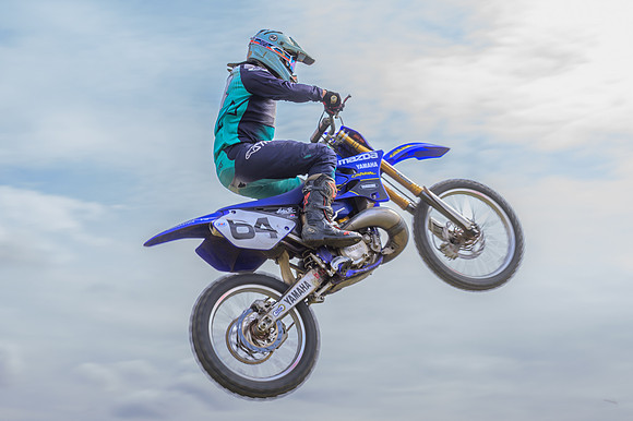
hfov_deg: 36.3
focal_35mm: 55
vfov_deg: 24.6
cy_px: 191
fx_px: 964
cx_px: 271
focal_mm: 32
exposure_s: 1/250
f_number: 4
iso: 50
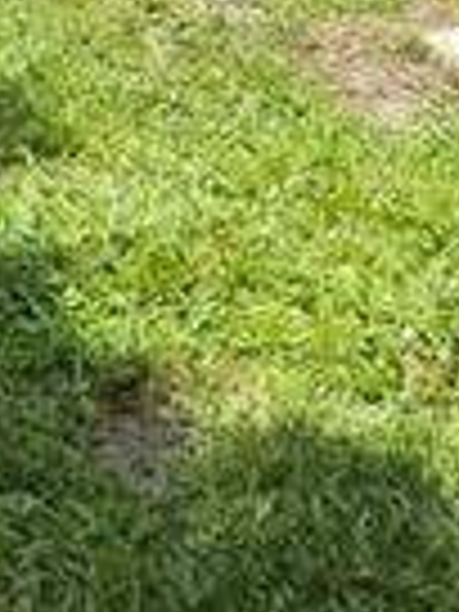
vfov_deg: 12.5
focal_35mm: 136
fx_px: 2404
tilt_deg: -2.8
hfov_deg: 10.2
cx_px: -410
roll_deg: -0.9
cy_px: -680
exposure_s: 1/2053
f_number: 1.78
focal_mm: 6.76
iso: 80
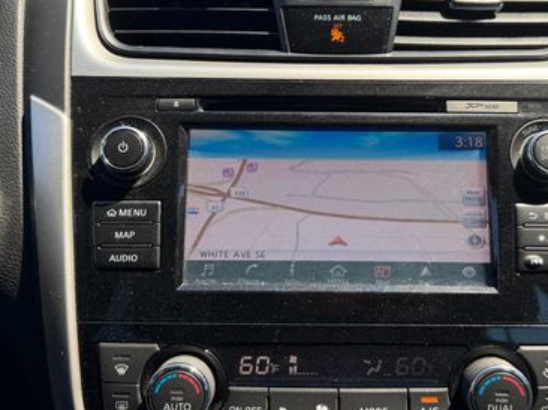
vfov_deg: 34.3
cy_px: 196
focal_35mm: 42
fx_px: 664
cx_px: 316
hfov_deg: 44.7
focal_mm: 6.76
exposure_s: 1/813
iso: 100
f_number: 1.78
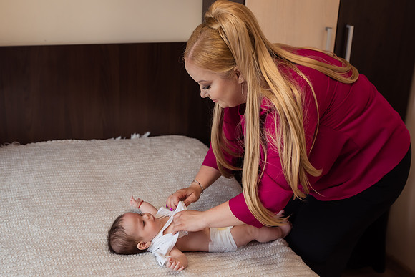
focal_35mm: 46
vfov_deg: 29.4
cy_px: 128
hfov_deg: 42.8
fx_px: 528
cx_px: 176
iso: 400
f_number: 3.2
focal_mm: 38
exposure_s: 1/200
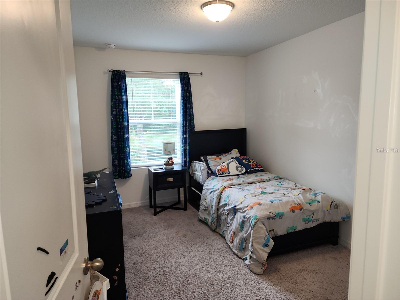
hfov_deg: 73.9
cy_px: 150
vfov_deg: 58.9
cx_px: 200
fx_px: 266
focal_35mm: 23
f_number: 1.8
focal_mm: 6.4
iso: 64
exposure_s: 1/60
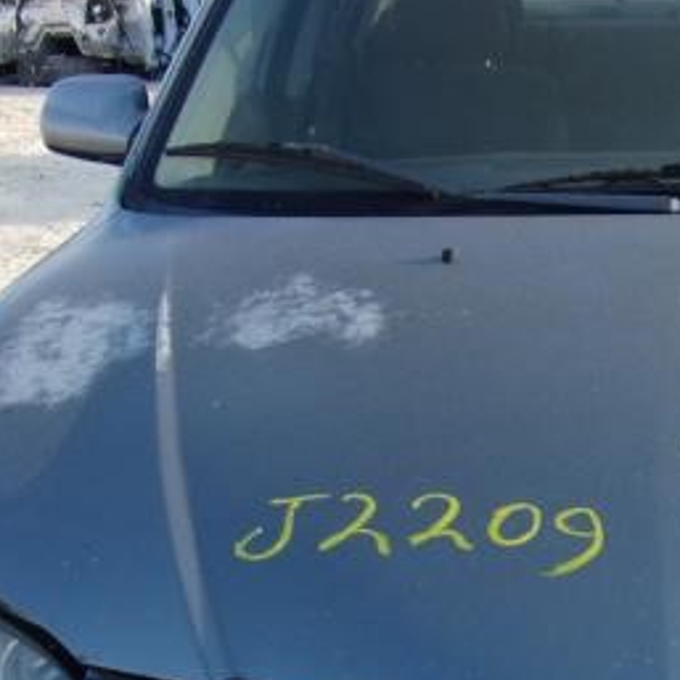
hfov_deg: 25.0
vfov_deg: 25.5
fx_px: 1467
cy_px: 572
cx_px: 654
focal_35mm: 66
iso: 80
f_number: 3.3
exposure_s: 1/250
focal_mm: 4.3
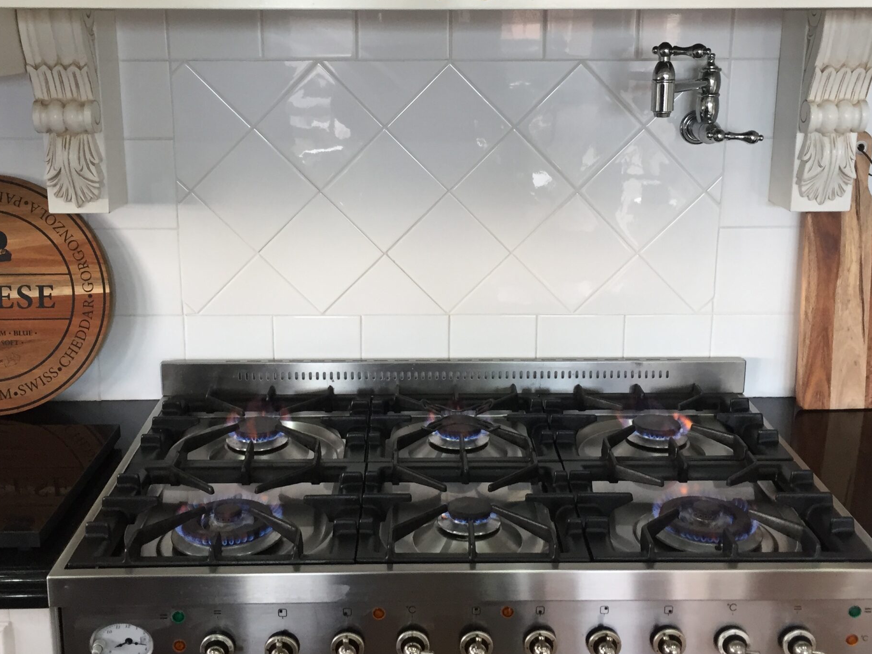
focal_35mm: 41
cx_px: 434
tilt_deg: -12.4
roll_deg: -1.1
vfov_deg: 35.0
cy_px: 267
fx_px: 1033
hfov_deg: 45.8
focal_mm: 4.15
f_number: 2.2
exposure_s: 1/33
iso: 100
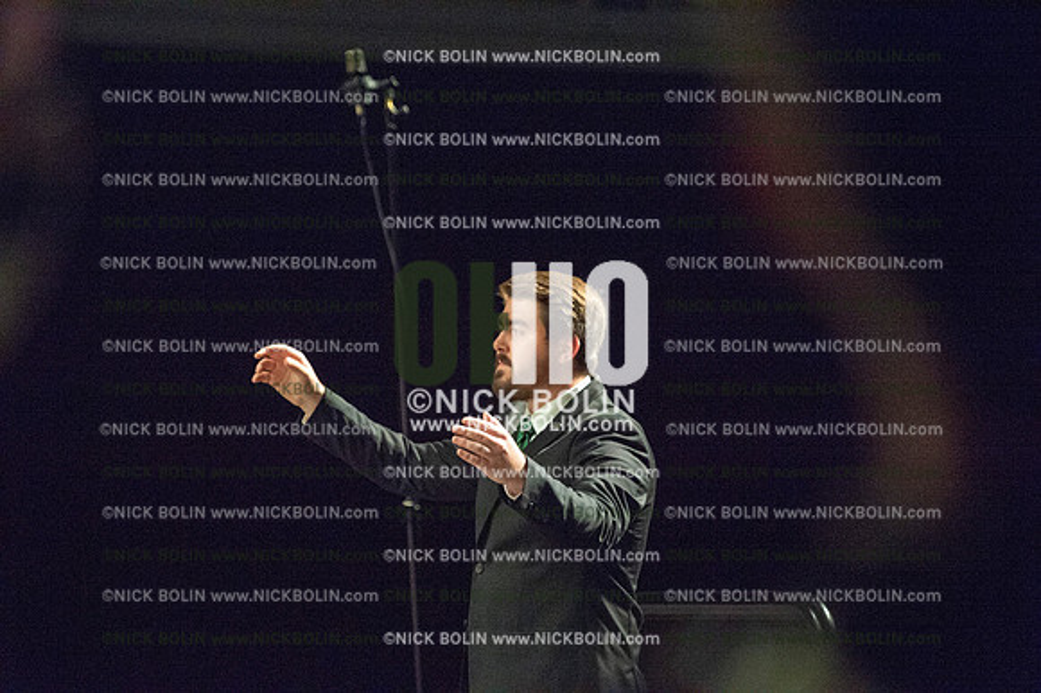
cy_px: 346
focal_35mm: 210
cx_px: 520
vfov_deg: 6.5
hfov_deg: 9.8
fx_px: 6069
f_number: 5.6
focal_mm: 210
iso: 8000
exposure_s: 1/320
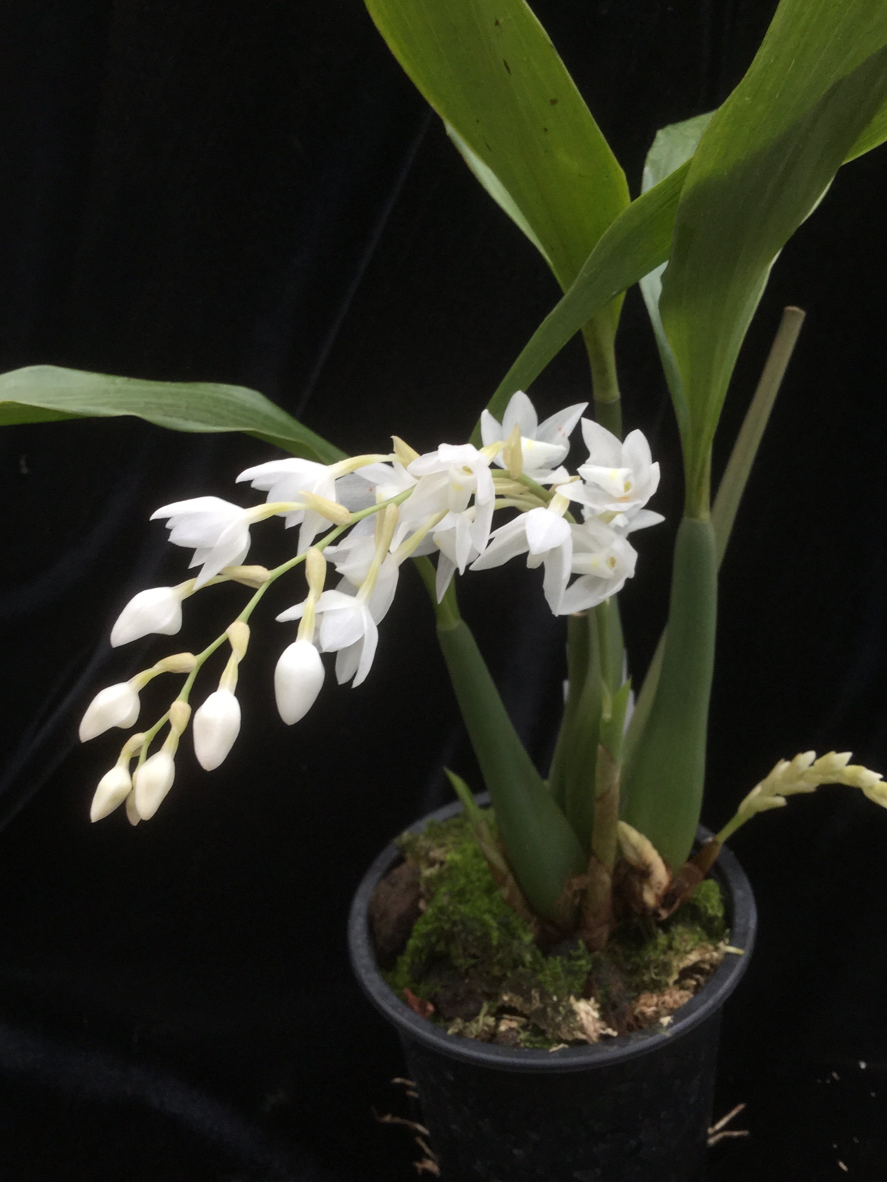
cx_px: 435
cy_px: 591
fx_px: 1162
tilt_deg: -28.7
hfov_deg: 41.8
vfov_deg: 54.0
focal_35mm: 34
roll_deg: -2.7
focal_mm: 3.3
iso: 40
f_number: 2.4
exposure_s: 1/33
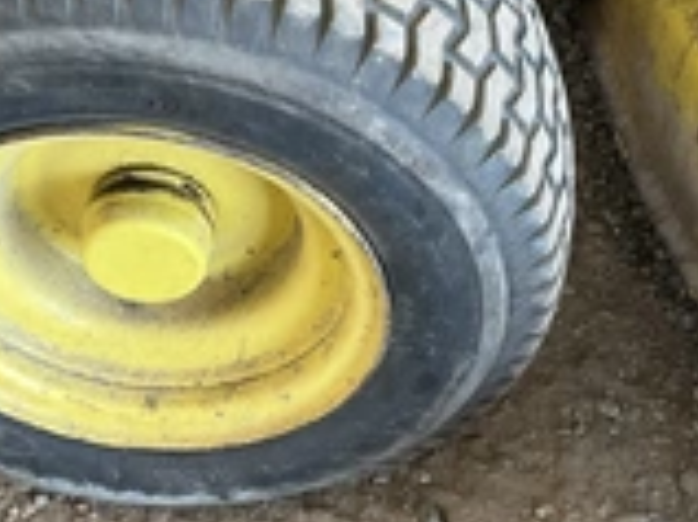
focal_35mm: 73
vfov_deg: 20.1
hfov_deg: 26.7
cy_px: 254
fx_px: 1471
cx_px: 285
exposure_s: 1/120
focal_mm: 3
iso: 64
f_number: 1.8
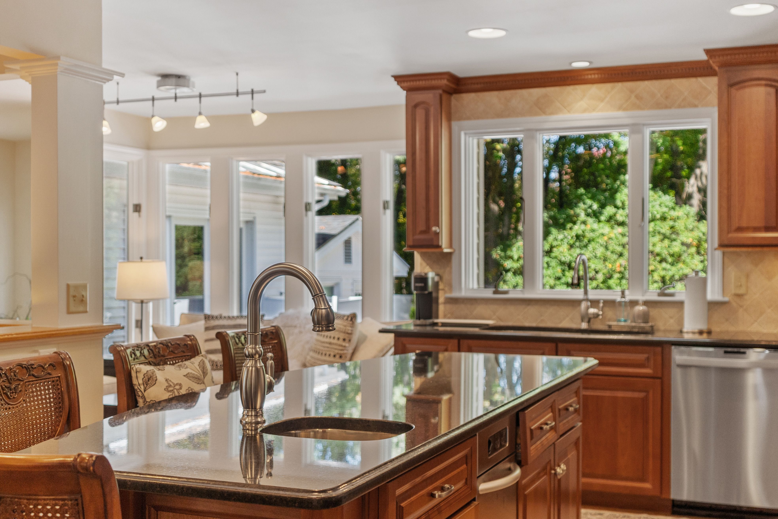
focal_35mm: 43
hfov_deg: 45.4
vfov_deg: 31.2
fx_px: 929
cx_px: 389
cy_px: 260
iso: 400
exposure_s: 1/50
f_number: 3.5
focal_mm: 29
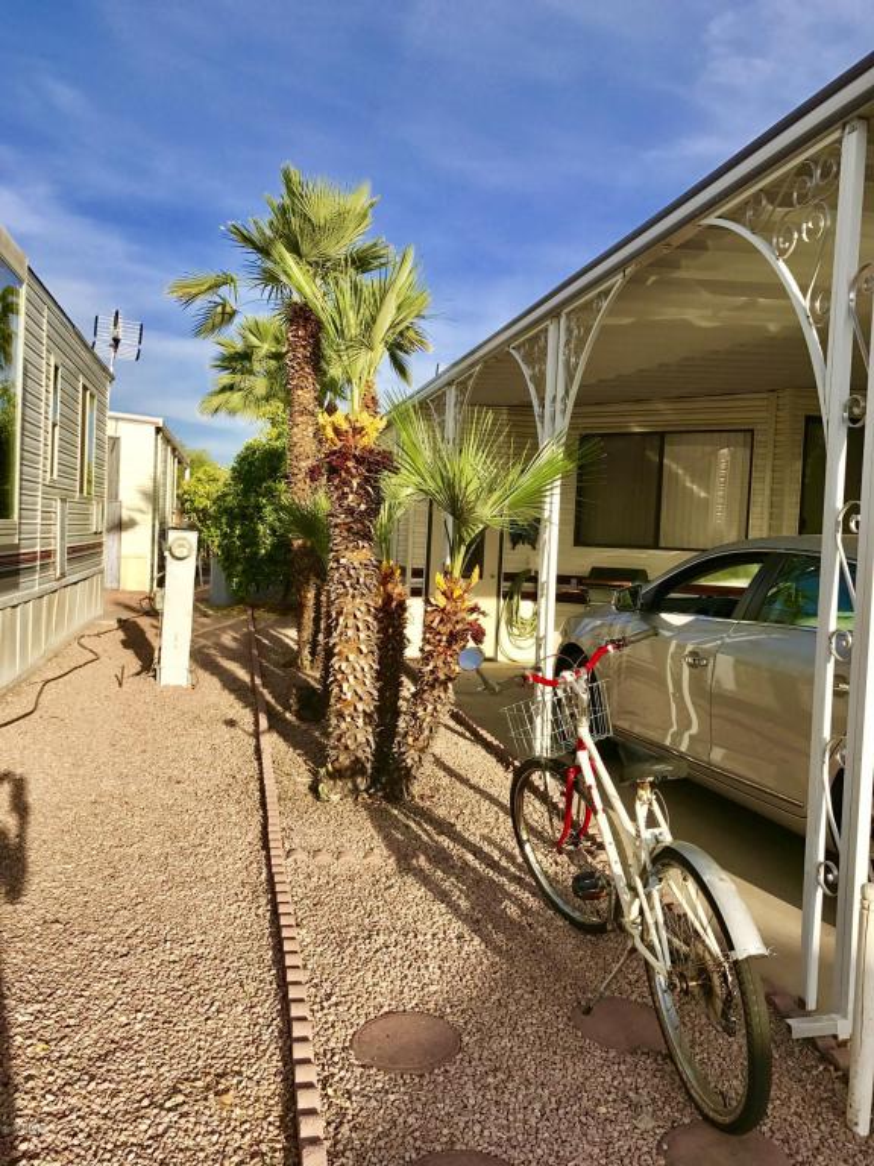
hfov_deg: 49.7
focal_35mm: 28
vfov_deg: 63.4
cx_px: 437
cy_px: 583
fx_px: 943
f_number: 1.8
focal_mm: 3.99
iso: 20
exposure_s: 1/1953
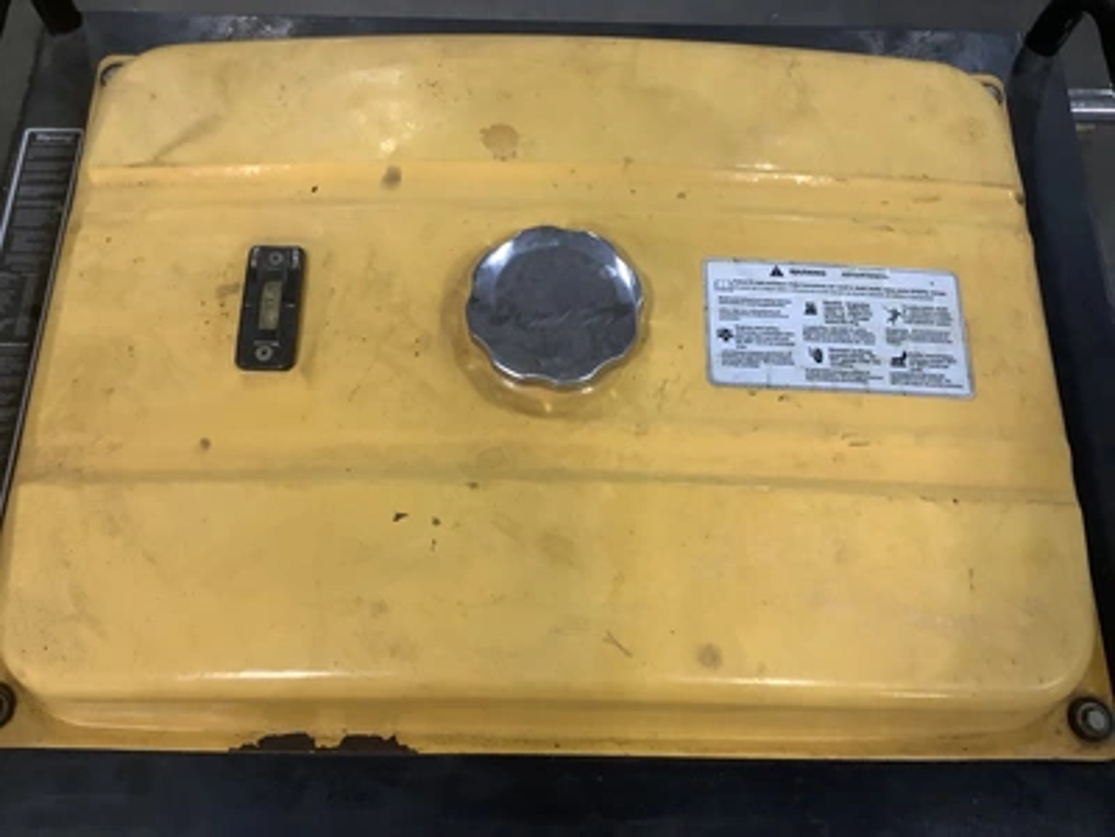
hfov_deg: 58.4
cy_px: 418
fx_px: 999
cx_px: 558
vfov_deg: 45.4
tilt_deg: -68.6
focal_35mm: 31
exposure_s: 1/60
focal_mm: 3.3
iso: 200
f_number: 2.4
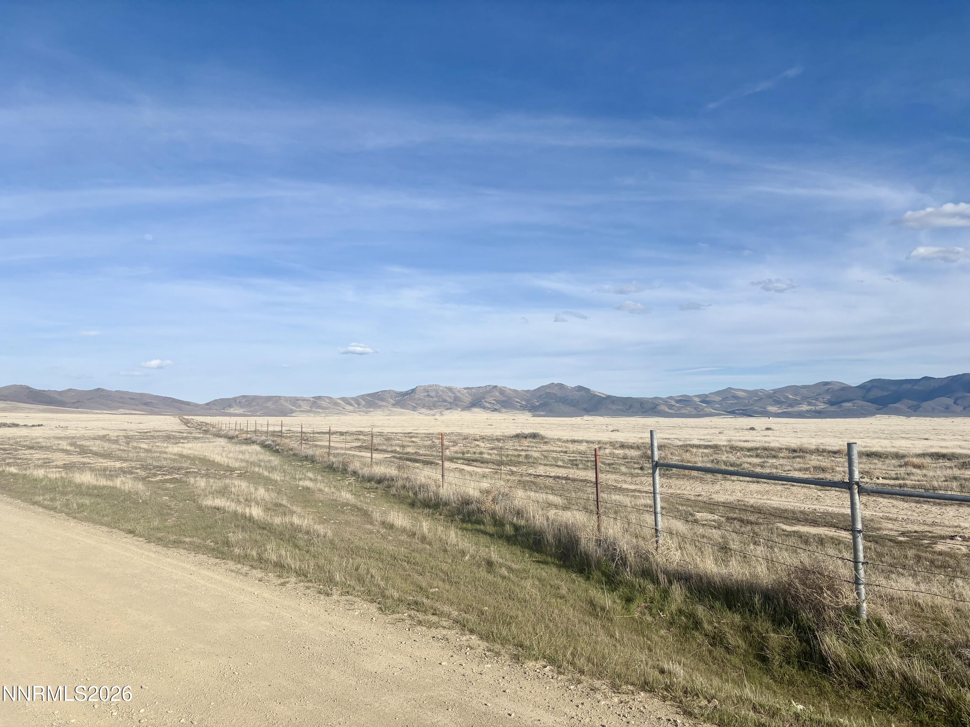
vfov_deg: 53.1
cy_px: 364
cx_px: 485
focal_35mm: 26
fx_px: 729
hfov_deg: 67.3
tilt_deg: +5.5
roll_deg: +1.5
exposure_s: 1/5348
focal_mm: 5.96
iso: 50
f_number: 1.6
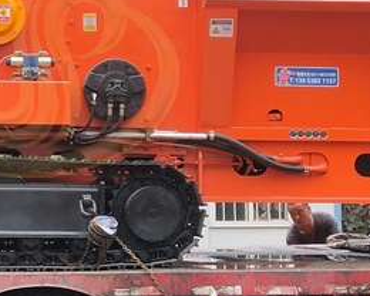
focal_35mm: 135
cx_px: 50
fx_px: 1478
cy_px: 67
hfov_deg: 14.2
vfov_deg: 11.4
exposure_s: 1/716
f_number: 1.8
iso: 136
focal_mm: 3.95
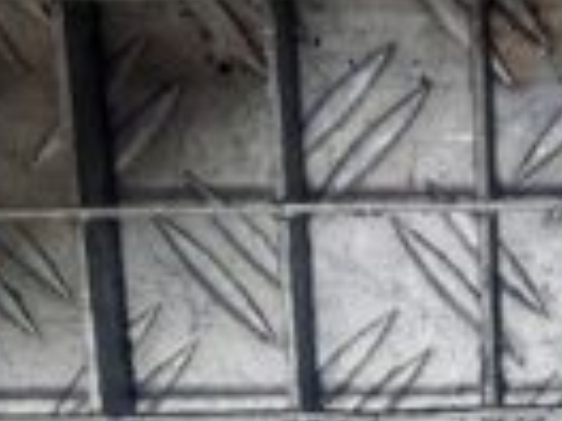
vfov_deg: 11.5
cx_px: 605
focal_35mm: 114
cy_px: 880
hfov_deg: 16.8
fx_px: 1851
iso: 80
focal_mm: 5.23
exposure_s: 1/50
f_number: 1.8
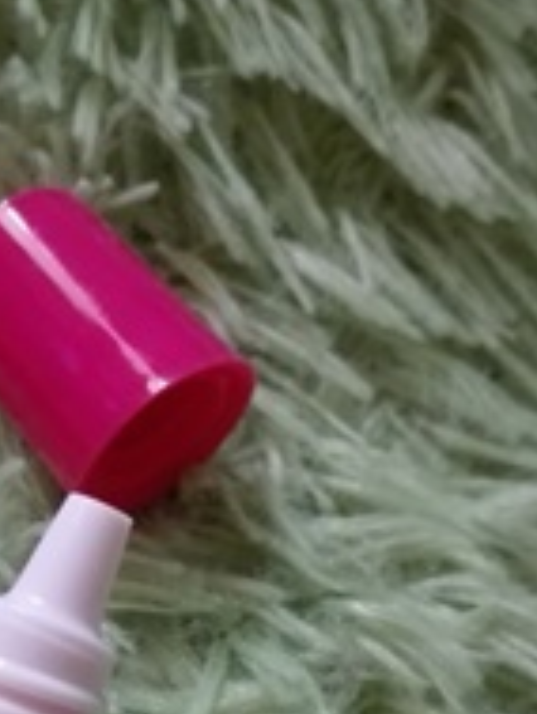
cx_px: 144
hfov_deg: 25.4
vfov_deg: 33.5
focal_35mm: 57
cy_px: 468
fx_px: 1178
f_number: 2
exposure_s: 1/25
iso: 1290
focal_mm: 3.79
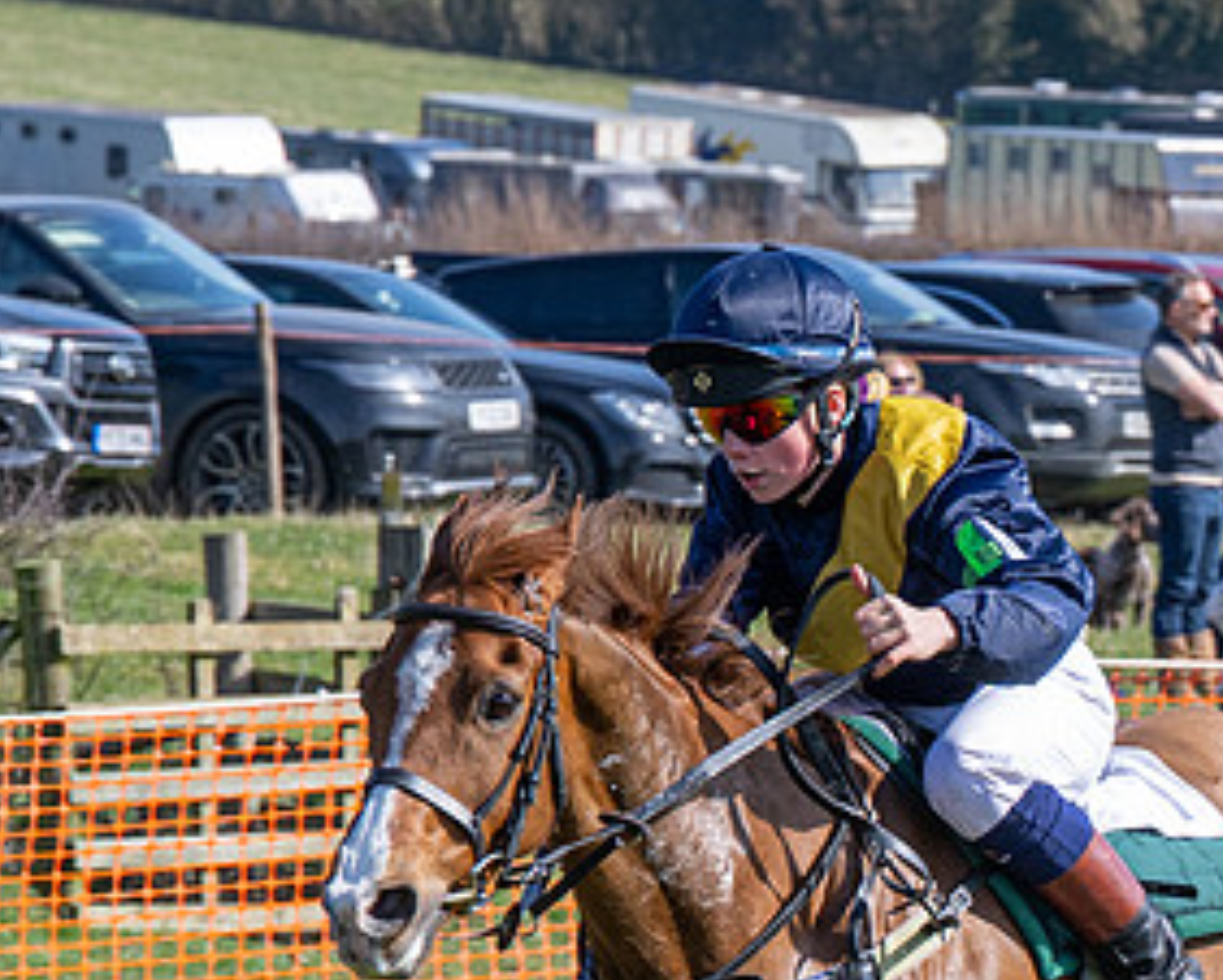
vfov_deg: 4.0
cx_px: 607
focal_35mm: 388
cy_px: 1038
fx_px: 14054
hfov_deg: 5.0
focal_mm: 80
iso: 200
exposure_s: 1/1000
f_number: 5
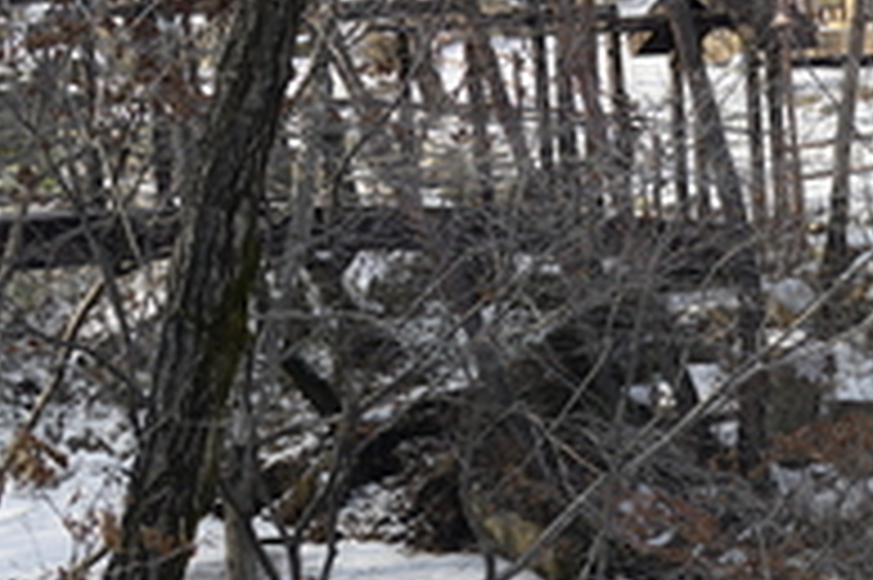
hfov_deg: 15.5
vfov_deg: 10.9
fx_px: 3053
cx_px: 1123
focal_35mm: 126
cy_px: 315
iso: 200
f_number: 5
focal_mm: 35
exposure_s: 1/125
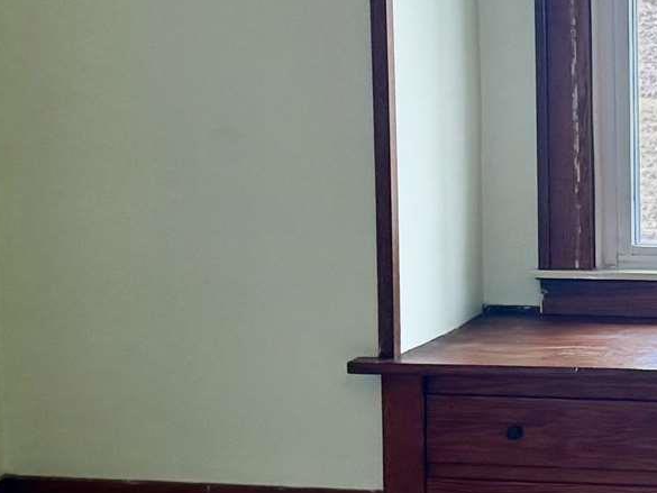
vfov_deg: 11.8
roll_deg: +0.4
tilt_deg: -6.1
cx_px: 831
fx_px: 2392
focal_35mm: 126
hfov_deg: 15.0
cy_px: 176
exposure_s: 1/232
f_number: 1.78
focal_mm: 6.76
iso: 160
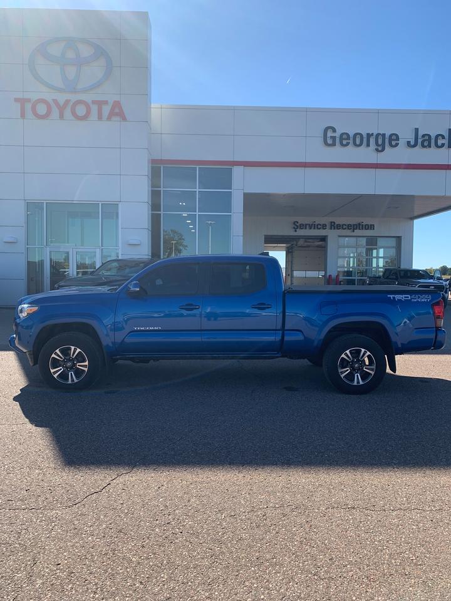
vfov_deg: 67.3
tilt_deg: -1.9
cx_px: 226
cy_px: 300
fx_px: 452
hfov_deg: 53.1
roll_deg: -0.8
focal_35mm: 26
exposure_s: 1/1560
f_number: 1.8
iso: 25
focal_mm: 4.25
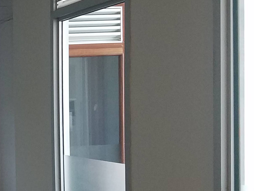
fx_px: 631
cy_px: 116
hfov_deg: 19.9
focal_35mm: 86
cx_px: -119
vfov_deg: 17.1
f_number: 1.7
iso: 160
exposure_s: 1/40
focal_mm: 4.2
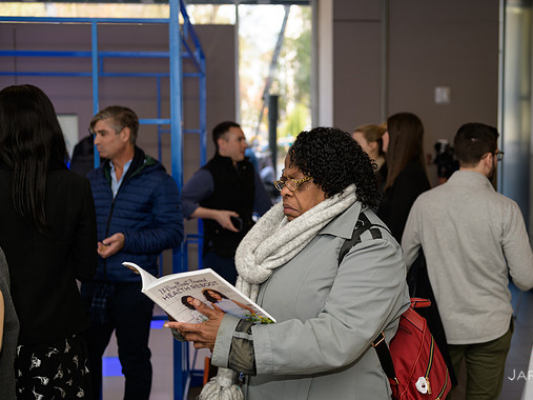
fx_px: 847
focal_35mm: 55
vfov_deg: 26.5
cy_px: 199
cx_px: 304
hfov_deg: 34.9
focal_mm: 50
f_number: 3.2
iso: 200
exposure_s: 1/125
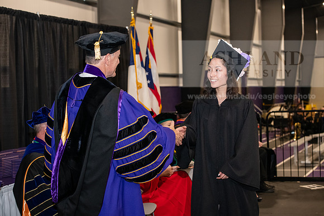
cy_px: 108
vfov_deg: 19.5
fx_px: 630
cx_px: 162
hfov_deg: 28.8
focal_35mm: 70
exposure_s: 1/200
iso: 2500
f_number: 5
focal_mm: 70
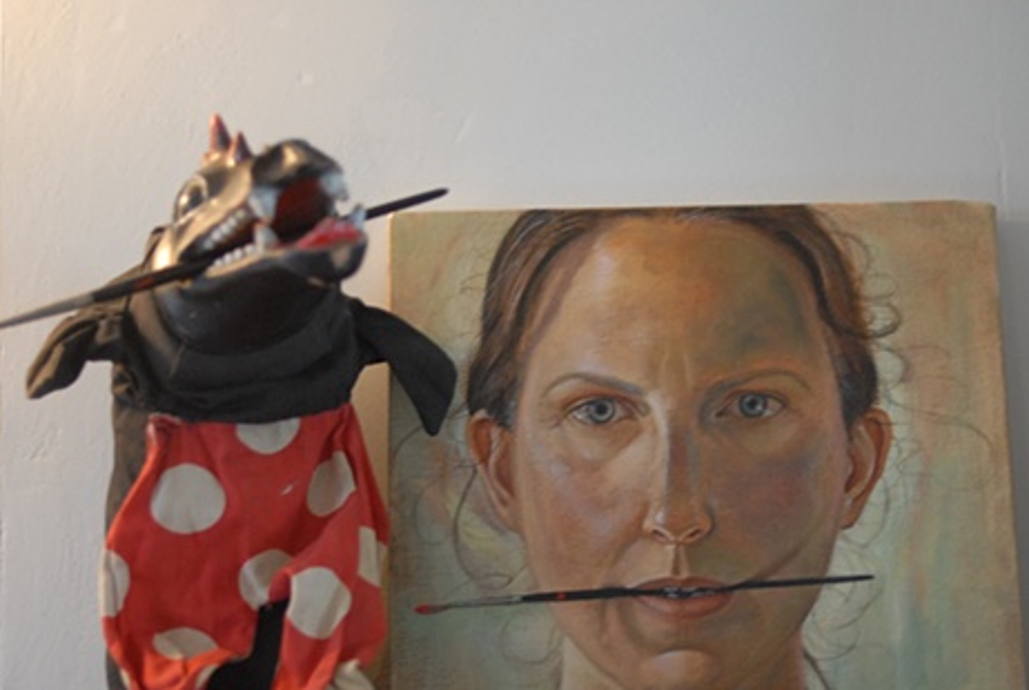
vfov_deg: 18.8
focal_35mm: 73
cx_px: 508
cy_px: 457
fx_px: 2082
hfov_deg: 27.8
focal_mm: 35
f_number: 2
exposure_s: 1/20
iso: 800
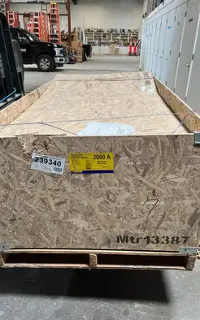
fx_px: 244
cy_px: 159
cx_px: 99
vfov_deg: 66.5
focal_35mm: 28
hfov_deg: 44.5
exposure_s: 1/121
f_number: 1.5
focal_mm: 5.7
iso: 100
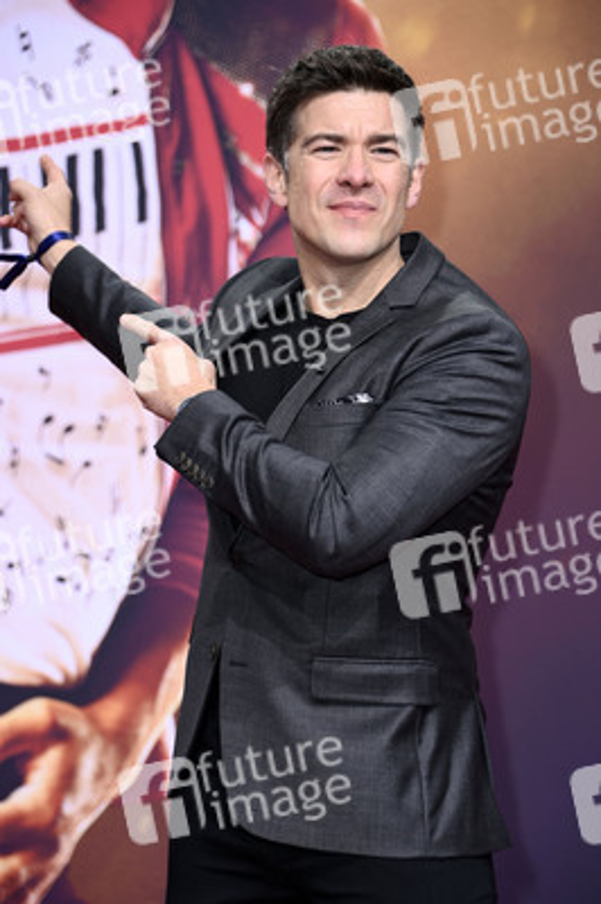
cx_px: 300
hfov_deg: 10.1
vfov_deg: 15.2
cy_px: 452
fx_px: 3386
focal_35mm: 135
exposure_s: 1/250
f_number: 5.6
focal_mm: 135
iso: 320
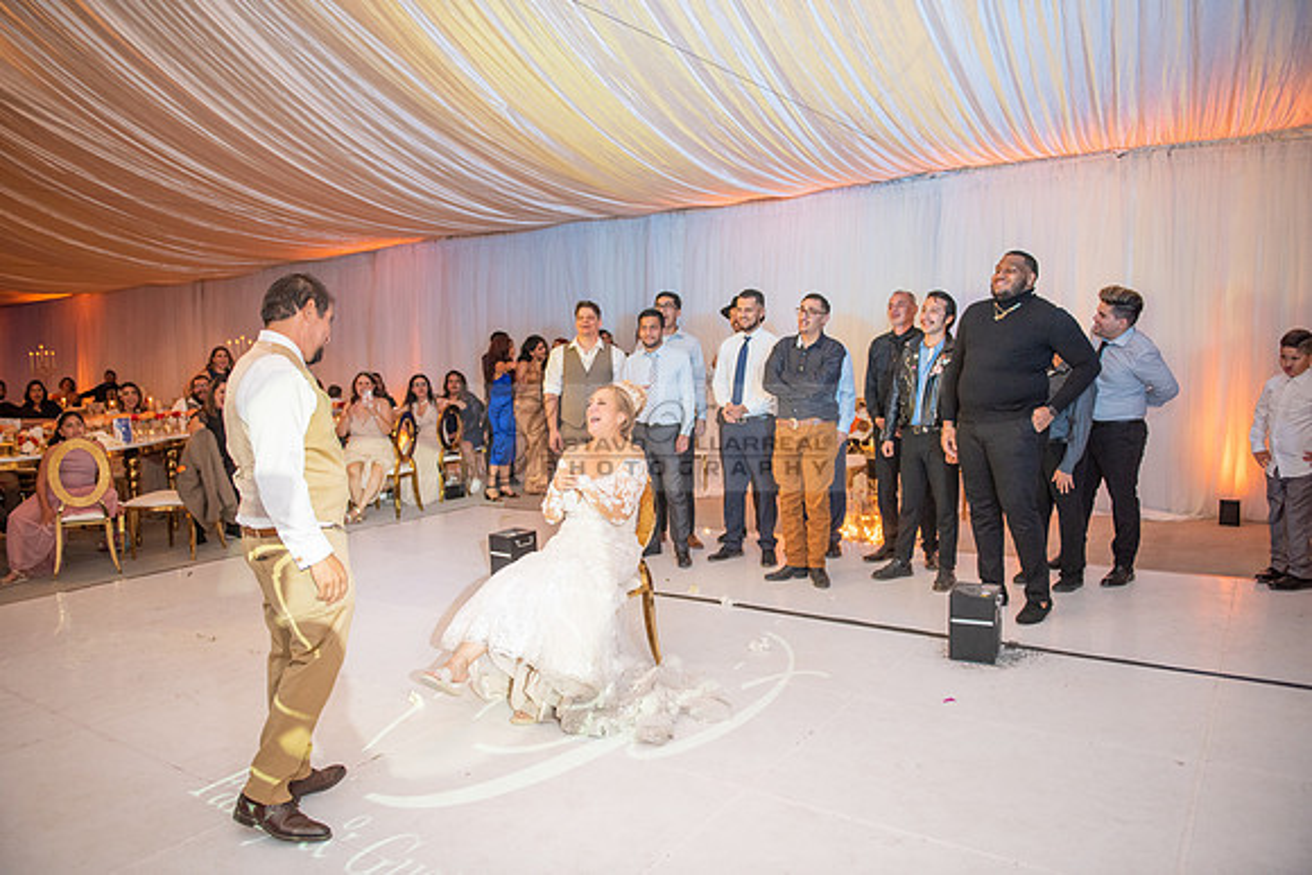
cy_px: 438
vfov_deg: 49.6
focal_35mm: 26
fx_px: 948
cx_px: 656
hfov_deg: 69.4
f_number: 2.8
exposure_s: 1/160
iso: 1000
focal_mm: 26
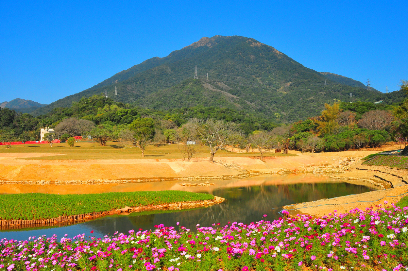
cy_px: 136
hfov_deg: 53.2
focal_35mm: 36
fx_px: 407
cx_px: 204
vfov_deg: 36.8
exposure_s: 1/1250
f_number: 9
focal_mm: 24
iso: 560
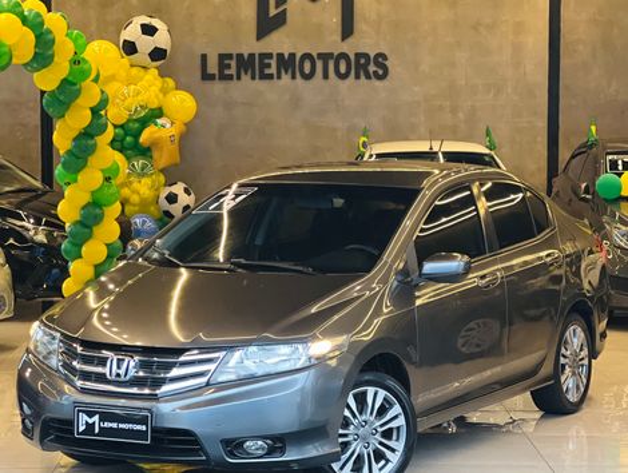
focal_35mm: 77
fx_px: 1399
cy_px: 236
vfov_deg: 19.2
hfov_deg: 25.3
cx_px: 314
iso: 400
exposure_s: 1/40
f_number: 2.8
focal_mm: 9
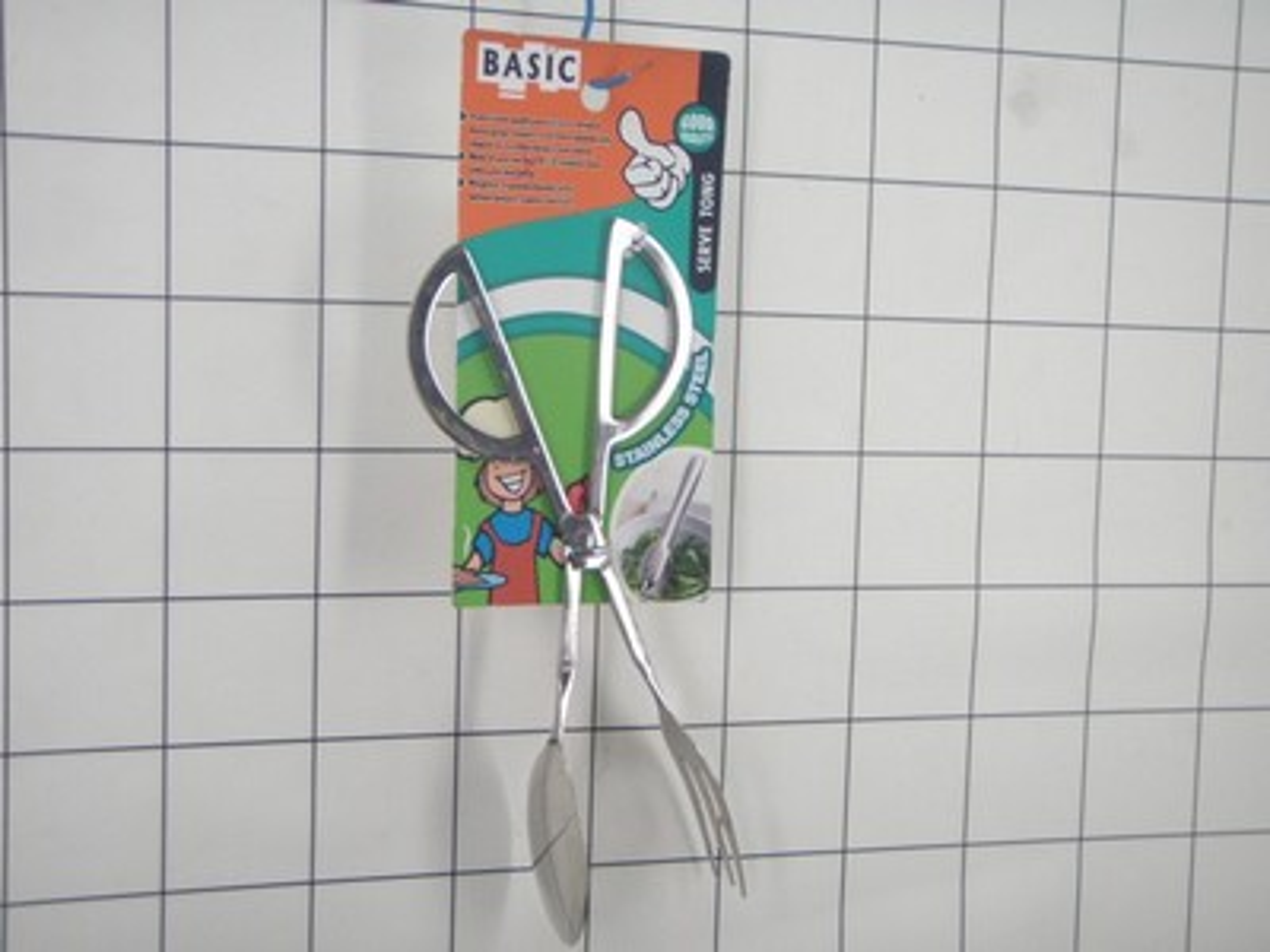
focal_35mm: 51
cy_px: 476
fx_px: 1871
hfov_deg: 37.5
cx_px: 635
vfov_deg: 28.6
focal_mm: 9.13
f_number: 4
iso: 125
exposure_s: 1/40
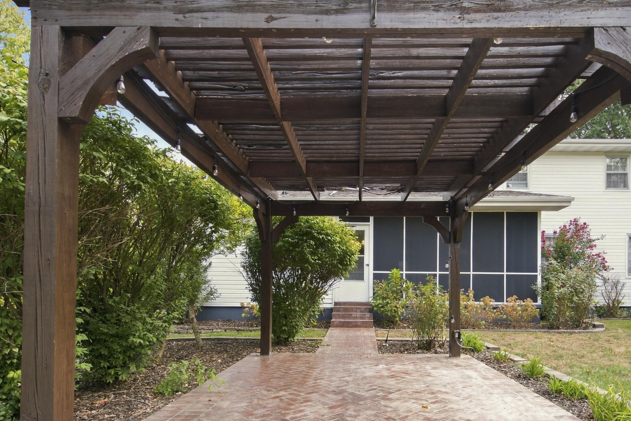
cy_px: 282
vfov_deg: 56.0
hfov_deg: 78.1
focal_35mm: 22
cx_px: 360
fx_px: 386
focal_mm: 16
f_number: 9
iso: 320
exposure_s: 1/100
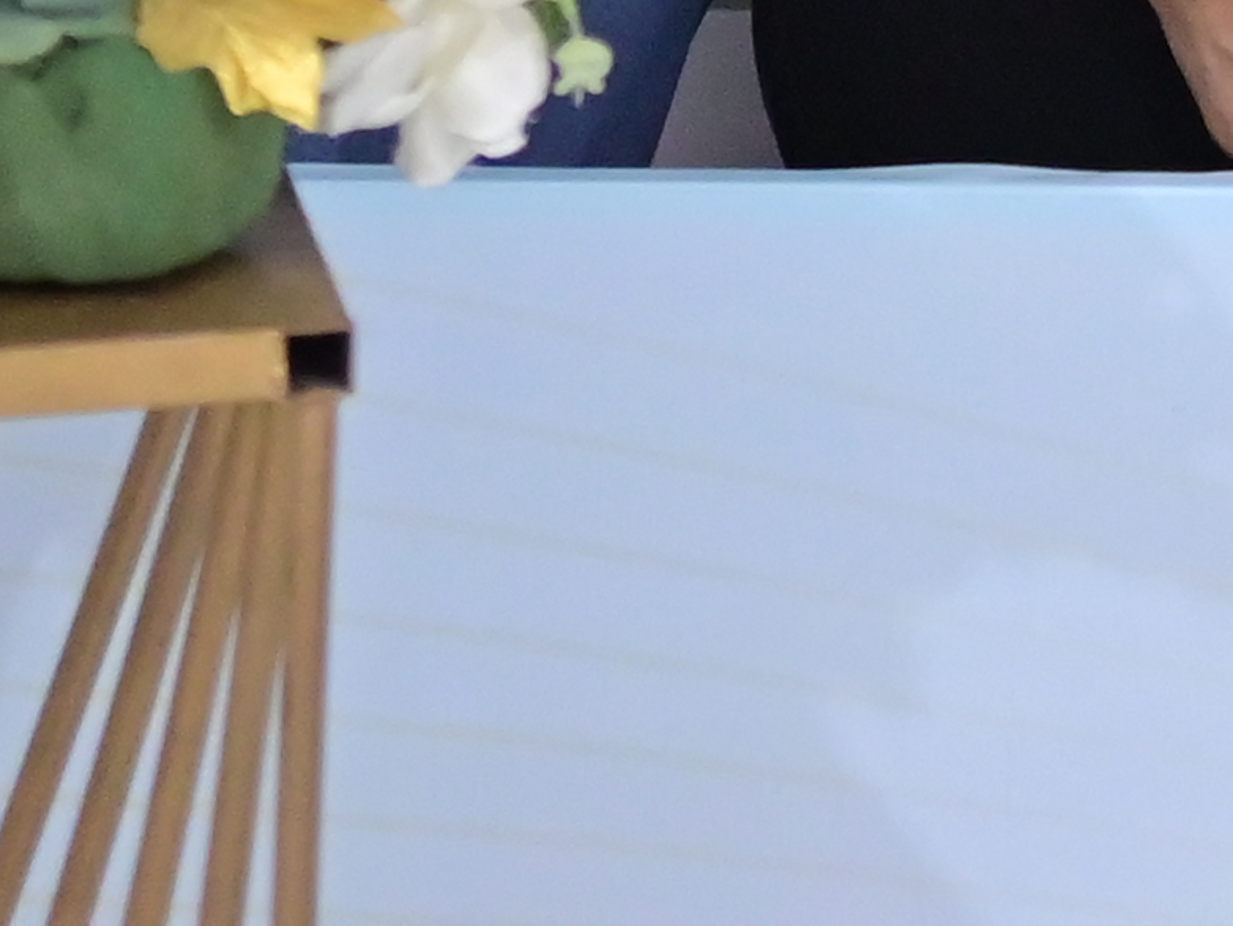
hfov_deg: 7.2
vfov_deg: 5.3
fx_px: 9264
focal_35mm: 260
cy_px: -2169
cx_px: 2715
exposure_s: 1/125
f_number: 1.8
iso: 2000
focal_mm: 35
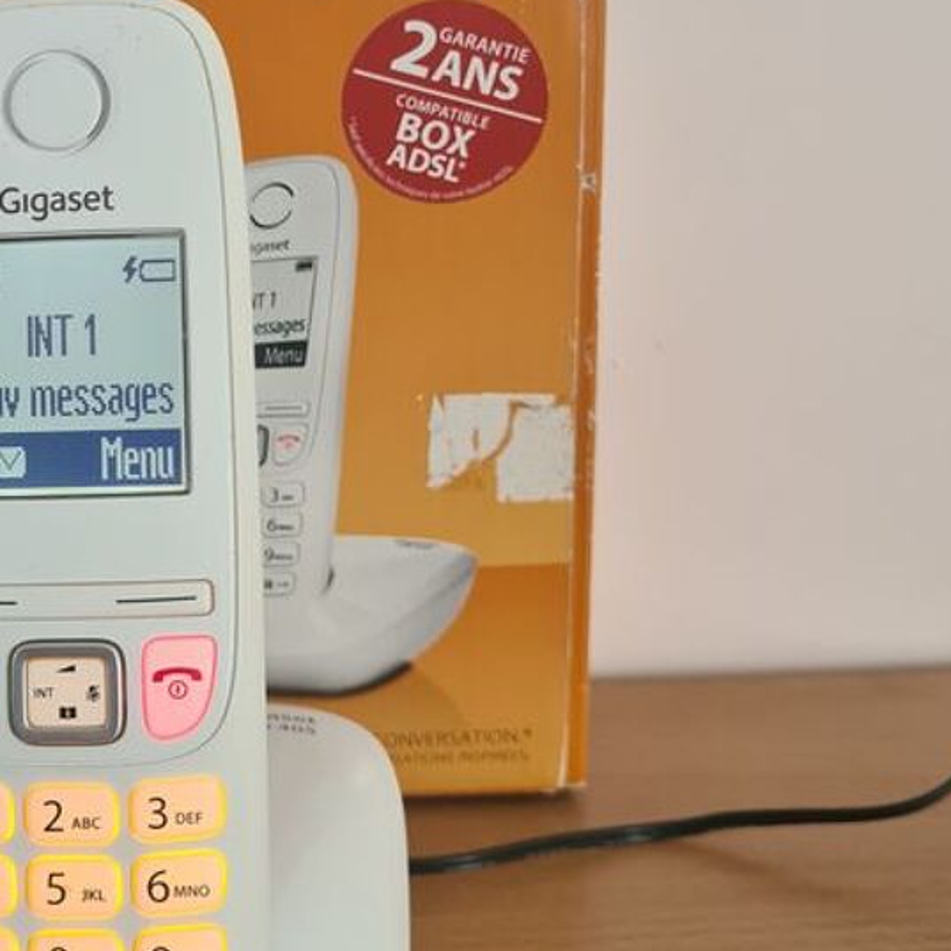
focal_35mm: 57
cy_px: 364
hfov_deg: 29.0
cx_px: 120
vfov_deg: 29.9
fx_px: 1772
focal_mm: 5.4
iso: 160
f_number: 1.8
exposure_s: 1/50
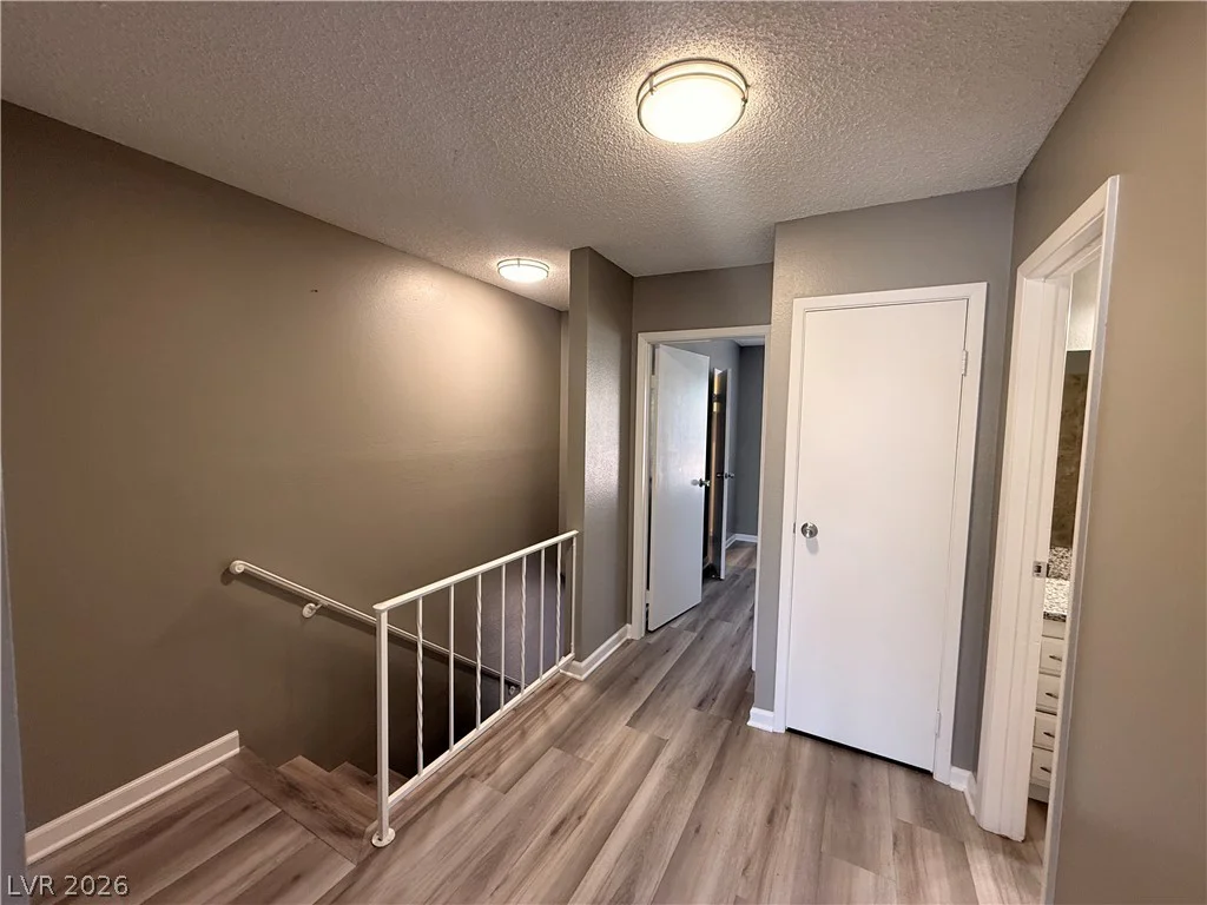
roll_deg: -1.1
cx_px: 604
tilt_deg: -3.4
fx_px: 488
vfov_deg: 85.7
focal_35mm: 14
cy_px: 452
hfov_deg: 102.1
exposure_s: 1/60
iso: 200
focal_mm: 2.22
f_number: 2.2
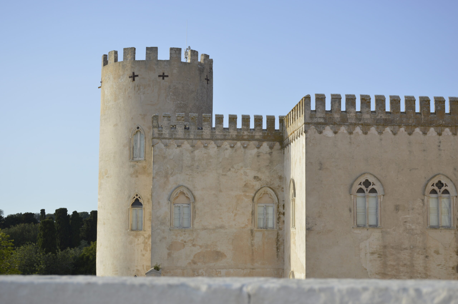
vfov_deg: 22.6
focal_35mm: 60
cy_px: 152
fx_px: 763
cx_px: 229
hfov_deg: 33.4
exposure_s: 1/200
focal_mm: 40
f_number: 7.1
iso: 100
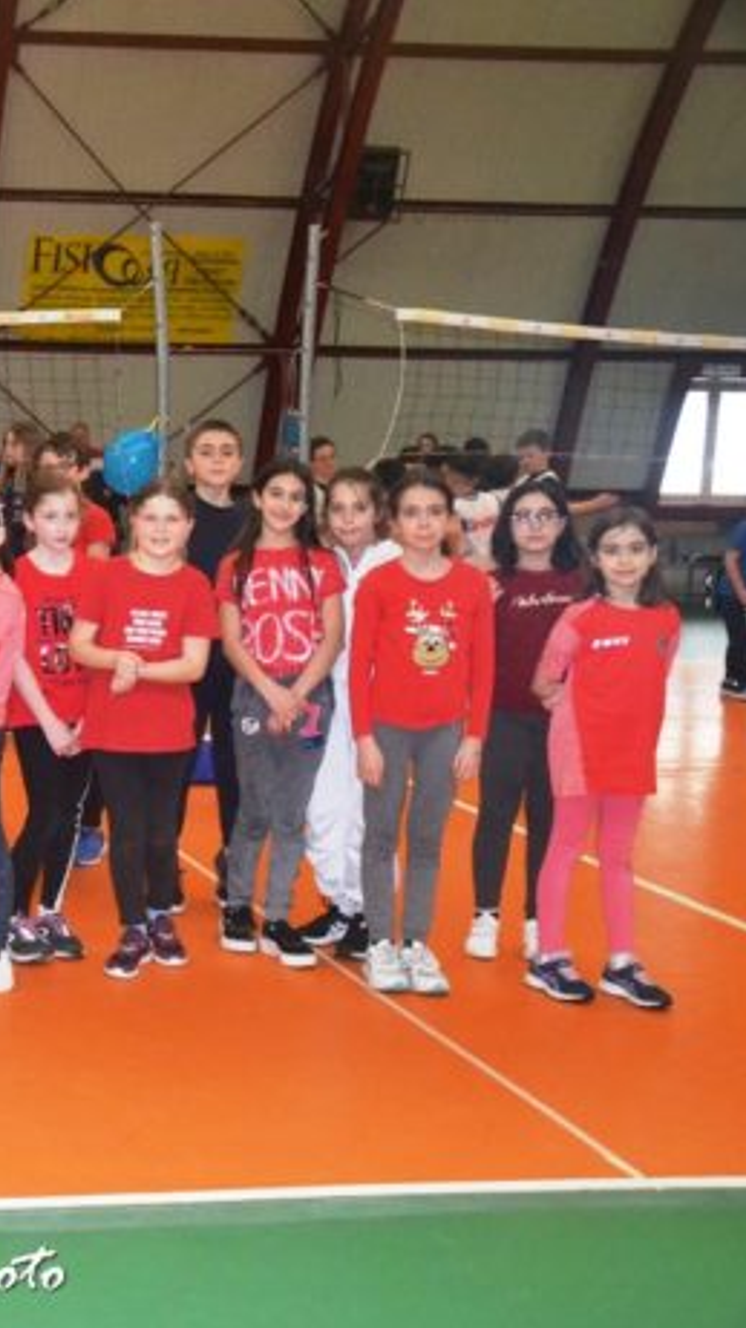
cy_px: 663
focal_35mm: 50
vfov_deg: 41.5
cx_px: -230
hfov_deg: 21.6
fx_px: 1753
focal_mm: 21
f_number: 3.8
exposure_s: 1/60
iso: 3200
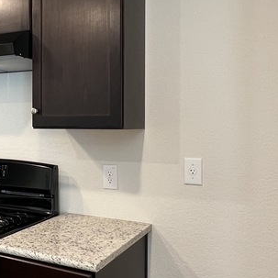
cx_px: 51
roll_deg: -0.4
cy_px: 132
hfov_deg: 39.2
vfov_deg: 40.9
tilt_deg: -0.7
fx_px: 373
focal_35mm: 41
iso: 250
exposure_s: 1/60
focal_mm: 1.57
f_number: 1.8
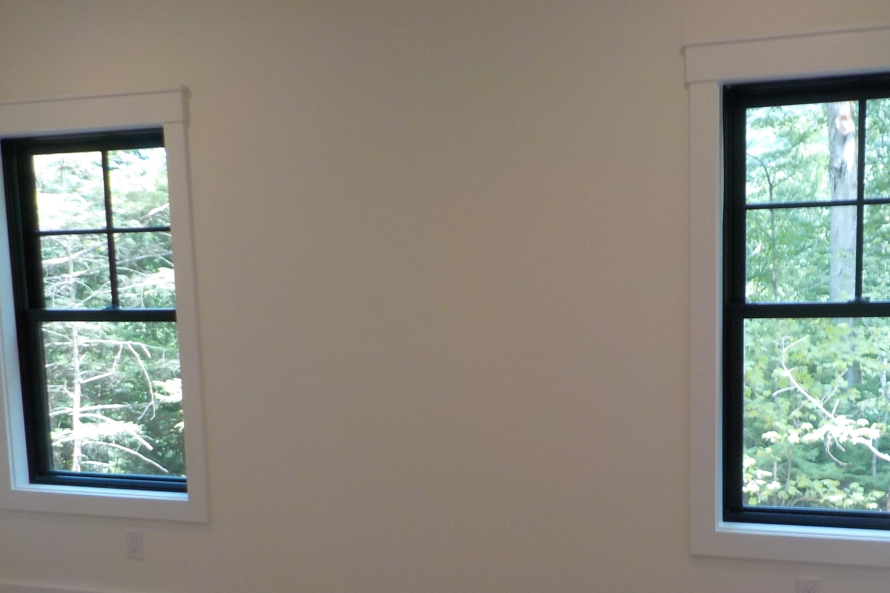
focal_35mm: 42
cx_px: 509
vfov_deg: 31.3
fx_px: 1038
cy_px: 442
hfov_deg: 46.3
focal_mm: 4.1
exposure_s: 1/50
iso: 125
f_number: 3.3
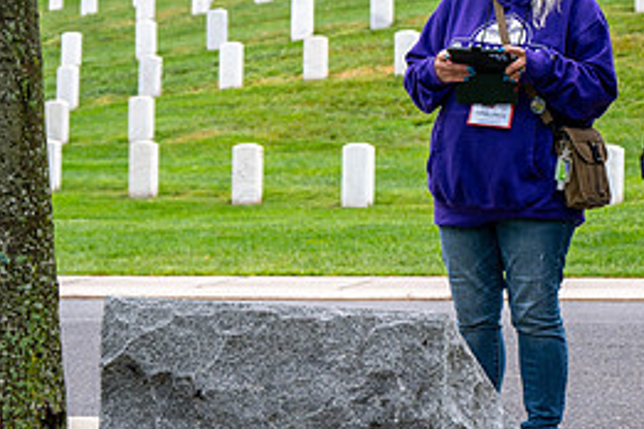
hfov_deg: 14.4
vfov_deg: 9.7
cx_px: 486
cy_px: 150
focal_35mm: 142
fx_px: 2540
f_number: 6.3
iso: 220
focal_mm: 64
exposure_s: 1/100
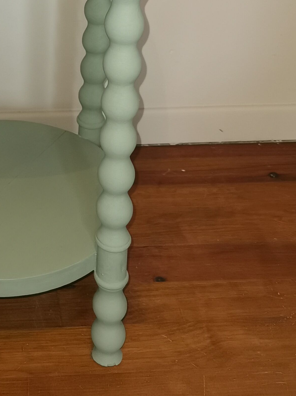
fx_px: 707
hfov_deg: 23.0
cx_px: 27
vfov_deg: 28.5
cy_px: -33
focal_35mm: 62
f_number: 1.6
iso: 160
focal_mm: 5.56
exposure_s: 1/50
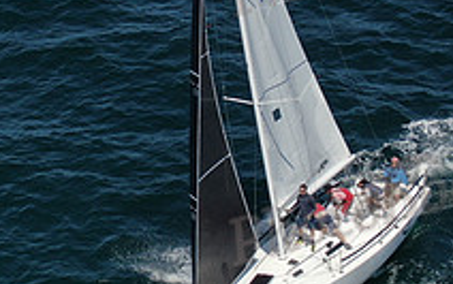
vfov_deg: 9.7
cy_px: 112
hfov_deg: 15.3
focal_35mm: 136
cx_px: 107
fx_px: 1681
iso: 100
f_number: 3.8
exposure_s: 1/1250
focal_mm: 8.42
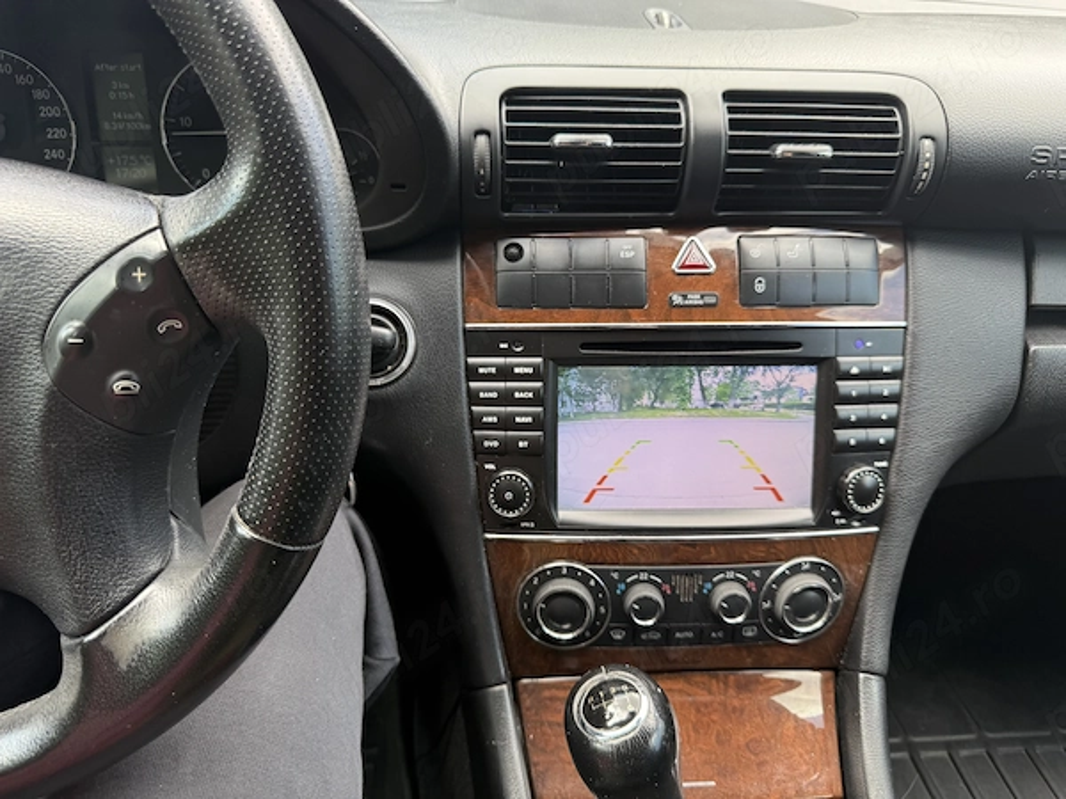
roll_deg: -6.0
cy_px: 400
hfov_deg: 71.6
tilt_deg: -32.0
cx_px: 533
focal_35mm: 24
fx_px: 739
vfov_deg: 56.8
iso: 80
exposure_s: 1/137
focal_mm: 6.76
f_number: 1.78
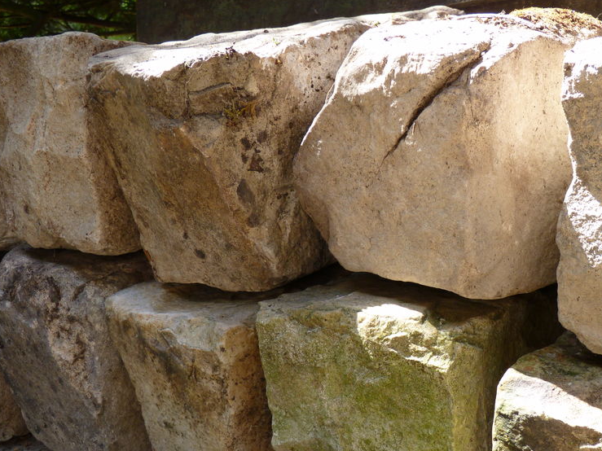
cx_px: 369
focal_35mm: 46
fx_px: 800
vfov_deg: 31.4
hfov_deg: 41.0
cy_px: 274
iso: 80
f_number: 3
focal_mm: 6
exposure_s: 1/80
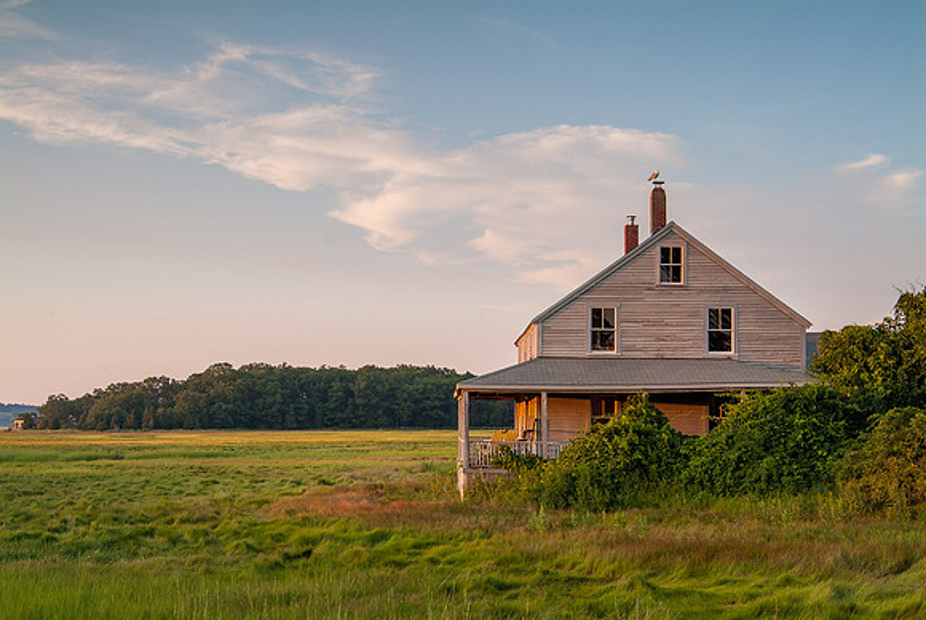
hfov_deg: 35.9
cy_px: 310
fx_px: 1429
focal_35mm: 56
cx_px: 463
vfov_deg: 24.5
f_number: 6.7
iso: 100
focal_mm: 37
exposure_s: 1/45
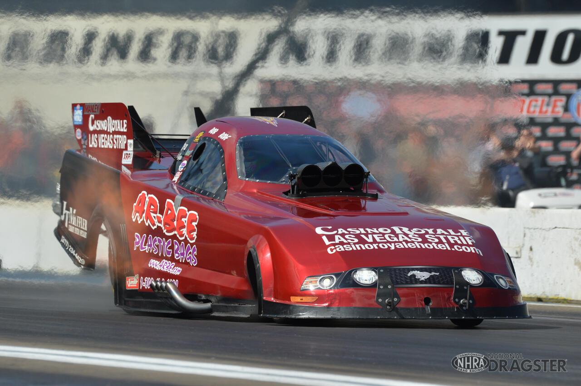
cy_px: 193
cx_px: 290
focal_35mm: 400
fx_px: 6452
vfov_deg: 3.4
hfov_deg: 5.2
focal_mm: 400
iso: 800
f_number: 8
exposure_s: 1/1600
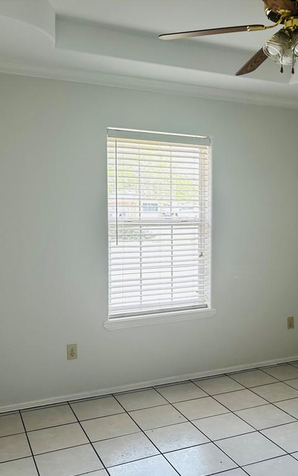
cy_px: 238
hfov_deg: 33.8
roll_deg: -0.4
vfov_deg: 52.7
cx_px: 218
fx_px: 481
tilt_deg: -3.8
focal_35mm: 37
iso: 50
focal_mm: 5.7
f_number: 1.5
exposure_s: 1/163
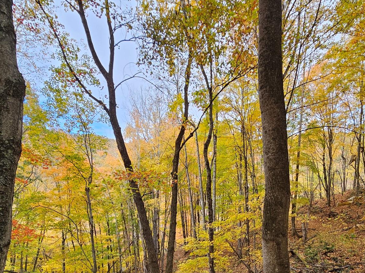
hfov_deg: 73.8
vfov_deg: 53.0
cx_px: 199
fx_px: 242
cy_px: 236
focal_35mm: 23
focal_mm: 2.2
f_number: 2.2
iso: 50
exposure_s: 1/284
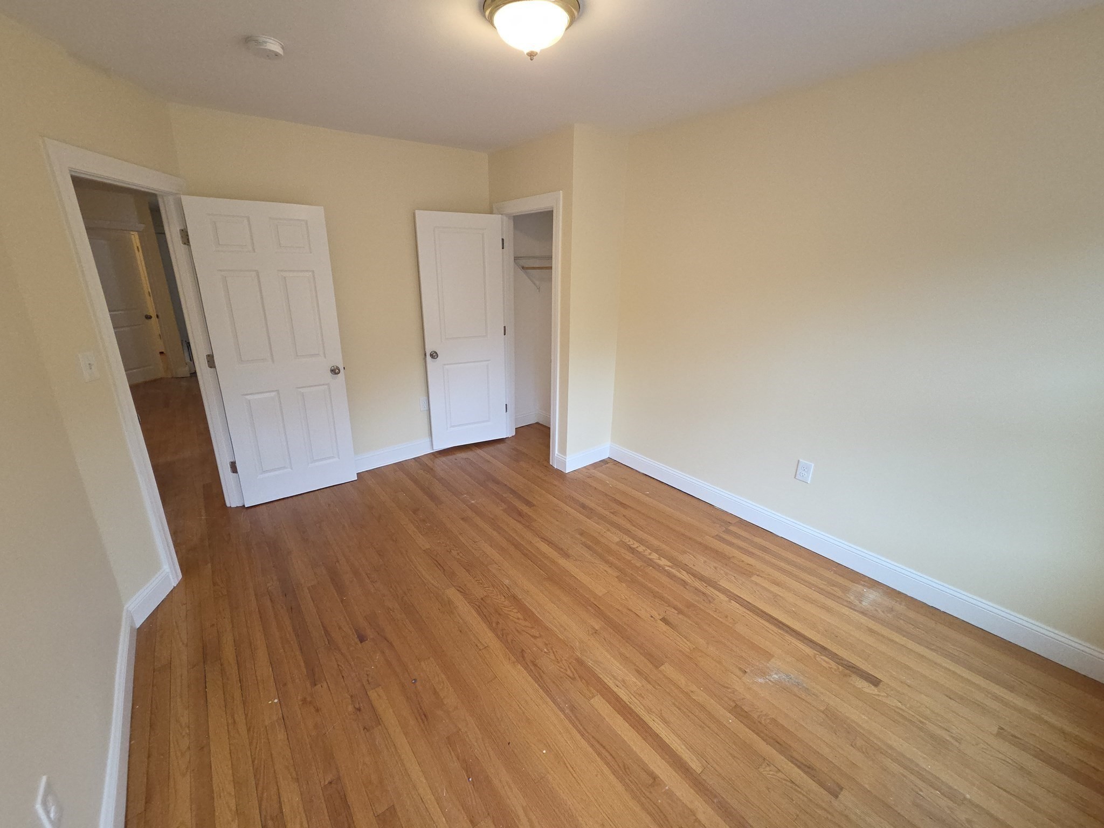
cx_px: 552
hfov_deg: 106.2
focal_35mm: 13
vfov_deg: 89.9
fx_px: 415
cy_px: 414
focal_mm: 2.2
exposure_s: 1/60
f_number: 2.2
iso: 160
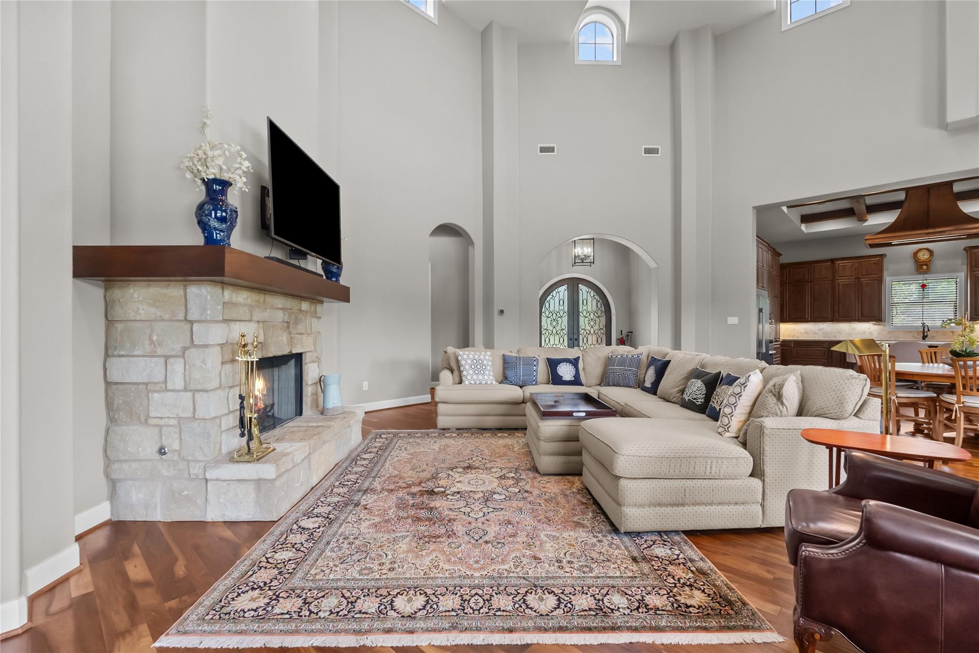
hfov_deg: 96.7
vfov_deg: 73.8
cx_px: 490
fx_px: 435
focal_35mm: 16
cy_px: 326
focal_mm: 16
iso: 1000
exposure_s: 1/20
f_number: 8
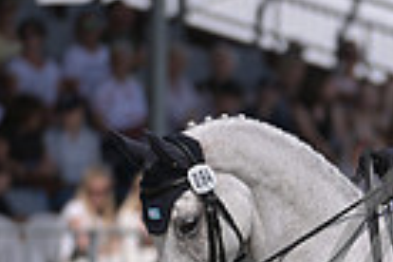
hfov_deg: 1.4
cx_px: 564
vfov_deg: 1.0
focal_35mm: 1428
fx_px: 15588
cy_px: 340
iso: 100
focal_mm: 340
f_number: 5
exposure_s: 1/1250
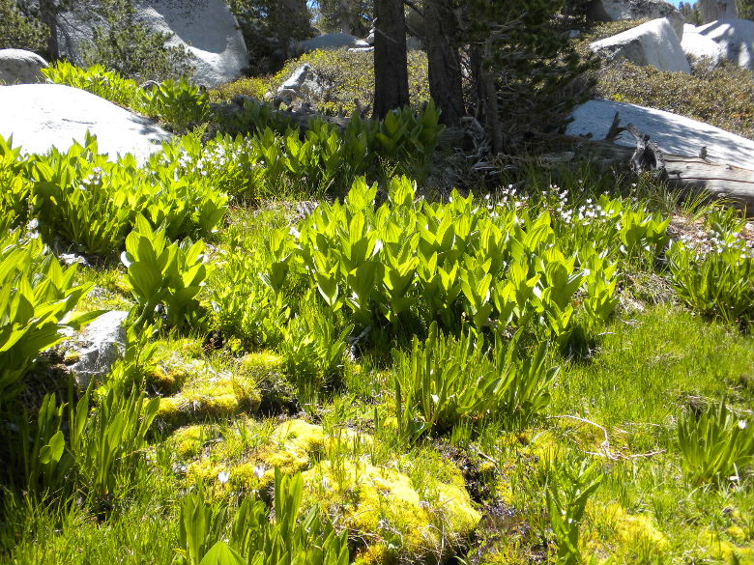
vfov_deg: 38.7
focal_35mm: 37
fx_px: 806
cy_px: 282
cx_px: 377
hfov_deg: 50.1
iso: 64
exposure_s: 1/267
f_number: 3.5
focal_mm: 6.6
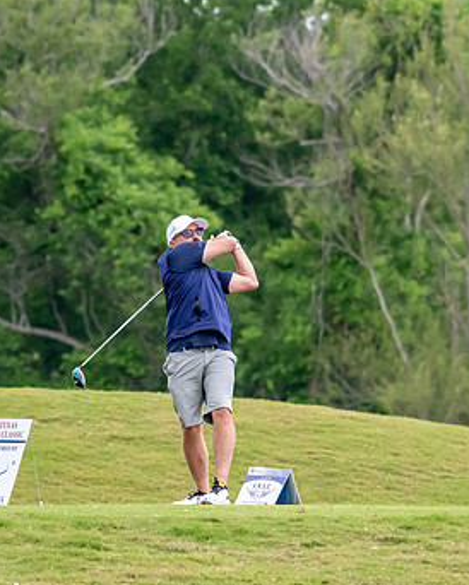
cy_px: 271
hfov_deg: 2.4
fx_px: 11164
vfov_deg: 3.0
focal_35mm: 644
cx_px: 134
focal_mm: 270
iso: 2500
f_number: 5.6
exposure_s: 1/2000
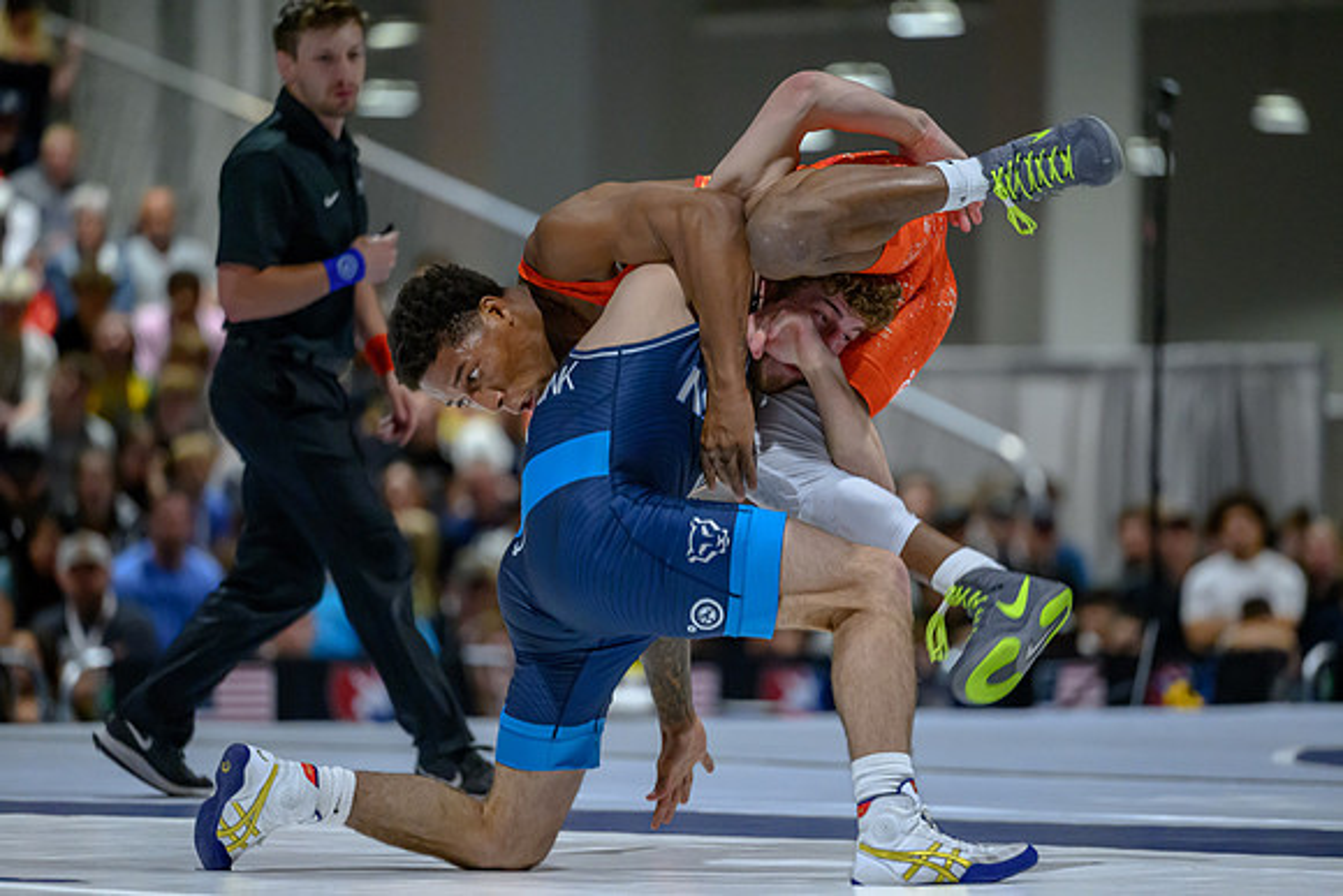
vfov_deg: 6.5
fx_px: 7838
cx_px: 623
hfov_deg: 9.8
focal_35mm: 210
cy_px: 419
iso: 8000
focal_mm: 195
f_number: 2.8
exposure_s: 1/640
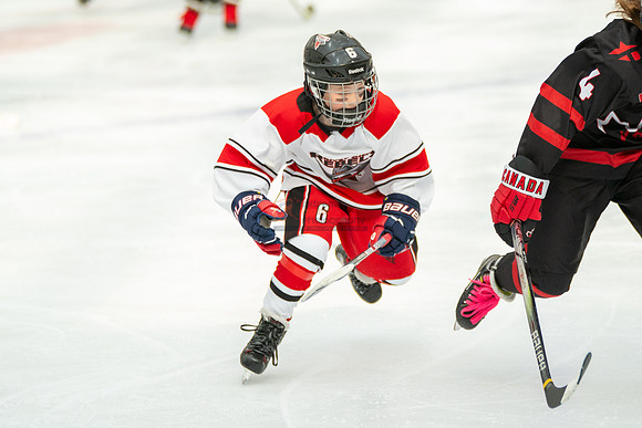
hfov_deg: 7.1
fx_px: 5210
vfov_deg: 4.7
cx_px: 333
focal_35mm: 292
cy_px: 198
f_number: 3.2
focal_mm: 197
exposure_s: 1/2000
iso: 1600
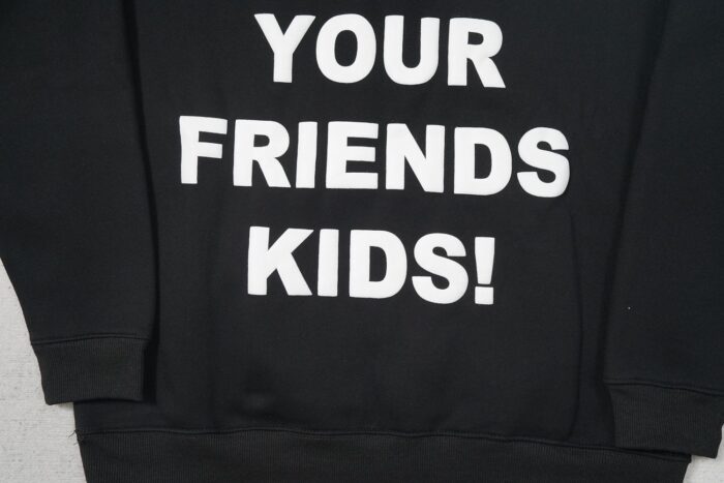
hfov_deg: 54.4
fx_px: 704
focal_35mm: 35
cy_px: 242
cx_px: 362
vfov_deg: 37.9
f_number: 10
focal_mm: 35
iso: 1600
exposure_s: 1/100
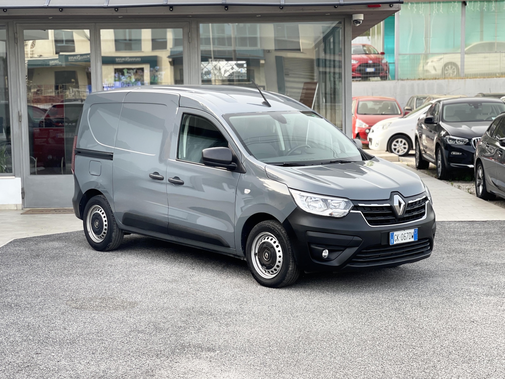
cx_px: 252
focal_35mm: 64
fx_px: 934
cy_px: 190
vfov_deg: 22.9
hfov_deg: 30.3
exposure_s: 1/121
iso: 32
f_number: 2.2
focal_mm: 7.5
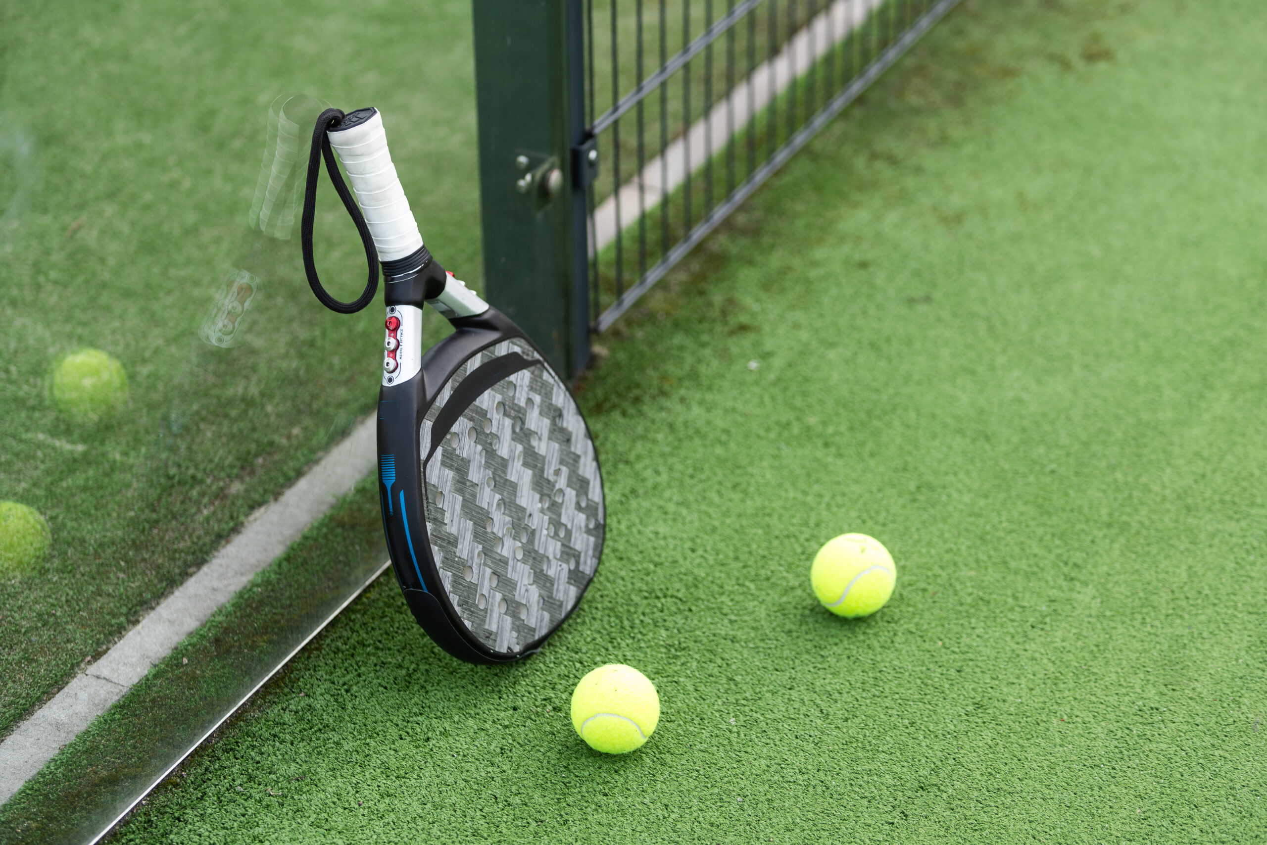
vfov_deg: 16.1
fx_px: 2991
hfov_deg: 23.9
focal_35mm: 85
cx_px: 634
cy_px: 422
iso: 80
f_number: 2.8
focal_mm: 85
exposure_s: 1/320
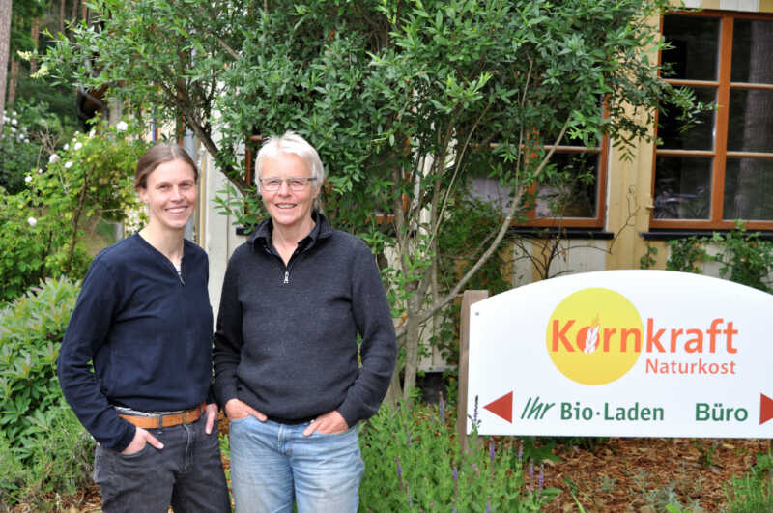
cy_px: 256
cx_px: 386
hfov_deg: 36.9
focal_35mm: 54
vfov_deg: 25.0
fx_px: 1158
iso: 200
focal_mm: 36
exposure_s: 1/60
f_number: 6.3
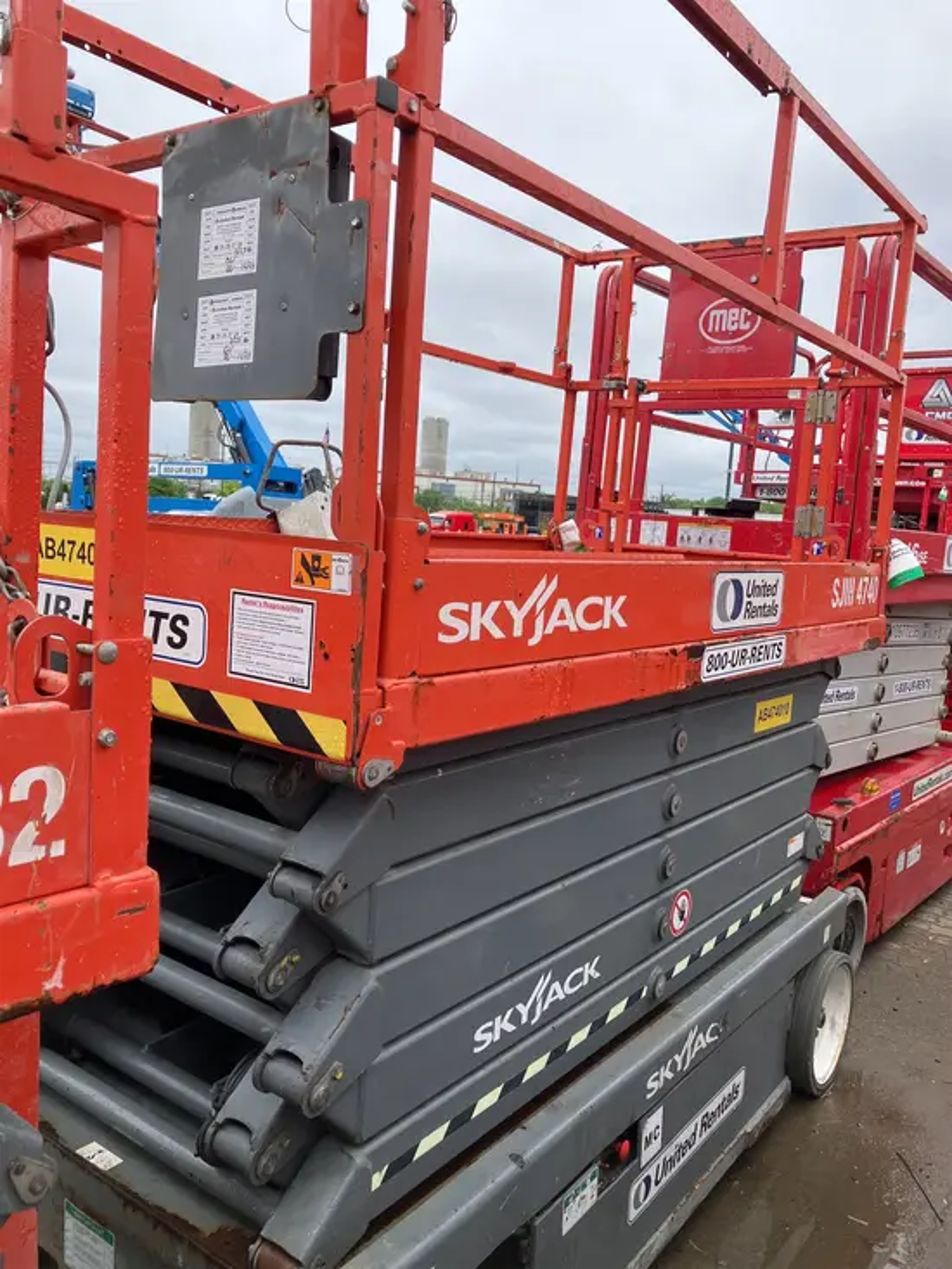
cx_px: 476
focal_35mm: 28
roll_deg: -4.0
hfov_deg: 49.8
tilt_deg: -3.9
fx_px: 1026
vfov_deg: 63.4
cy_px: 634
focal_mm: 3.99
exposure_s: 1/607
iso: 32
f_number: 1.8
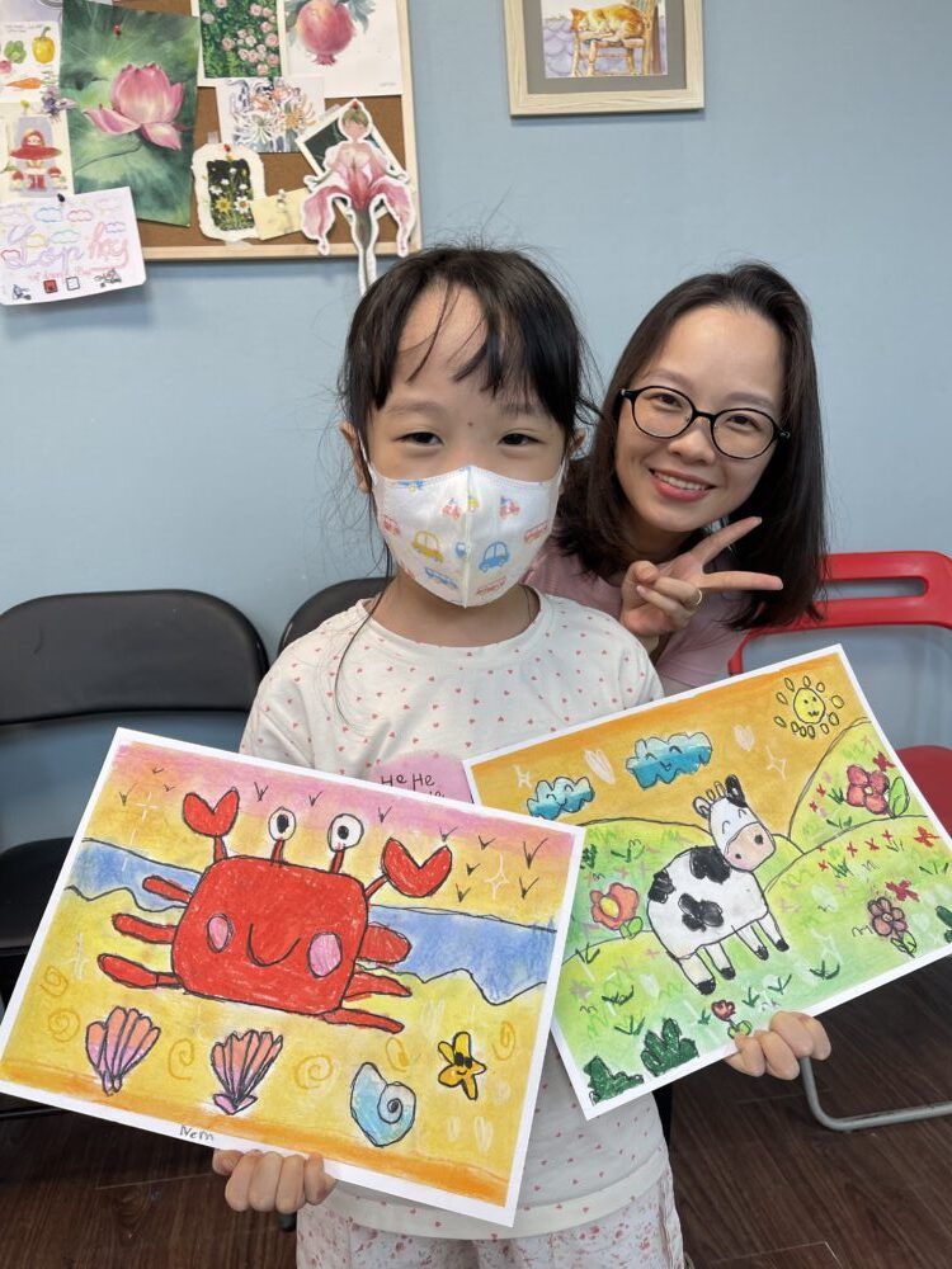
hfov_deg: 54.9
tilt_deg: -10.8
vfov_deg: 69.4
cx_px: 476
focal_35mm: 25
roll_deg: +1.6
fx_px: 917
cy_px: 634
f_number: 1.6
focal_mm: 5.1
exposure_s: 1/100
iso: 64
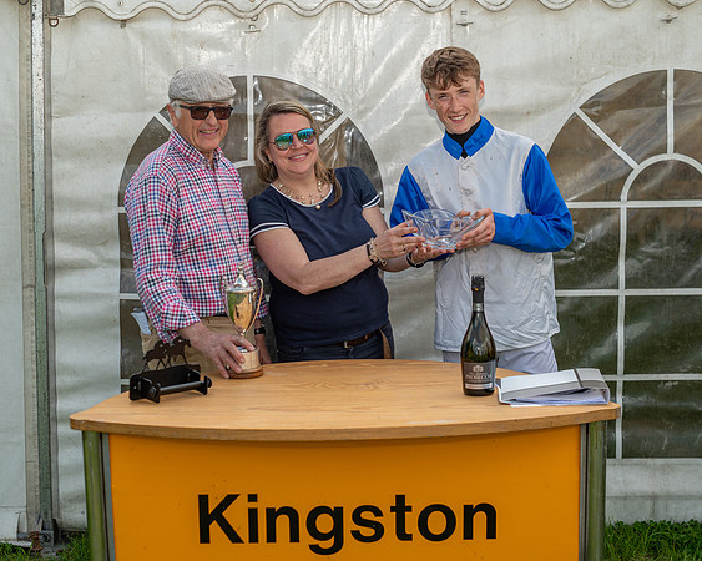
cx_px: 367
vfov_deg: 26.9
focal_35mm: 56
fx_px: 1171
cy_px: 280
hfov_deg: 33.4
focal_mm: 50
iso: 200
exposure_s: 1/500
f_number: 5
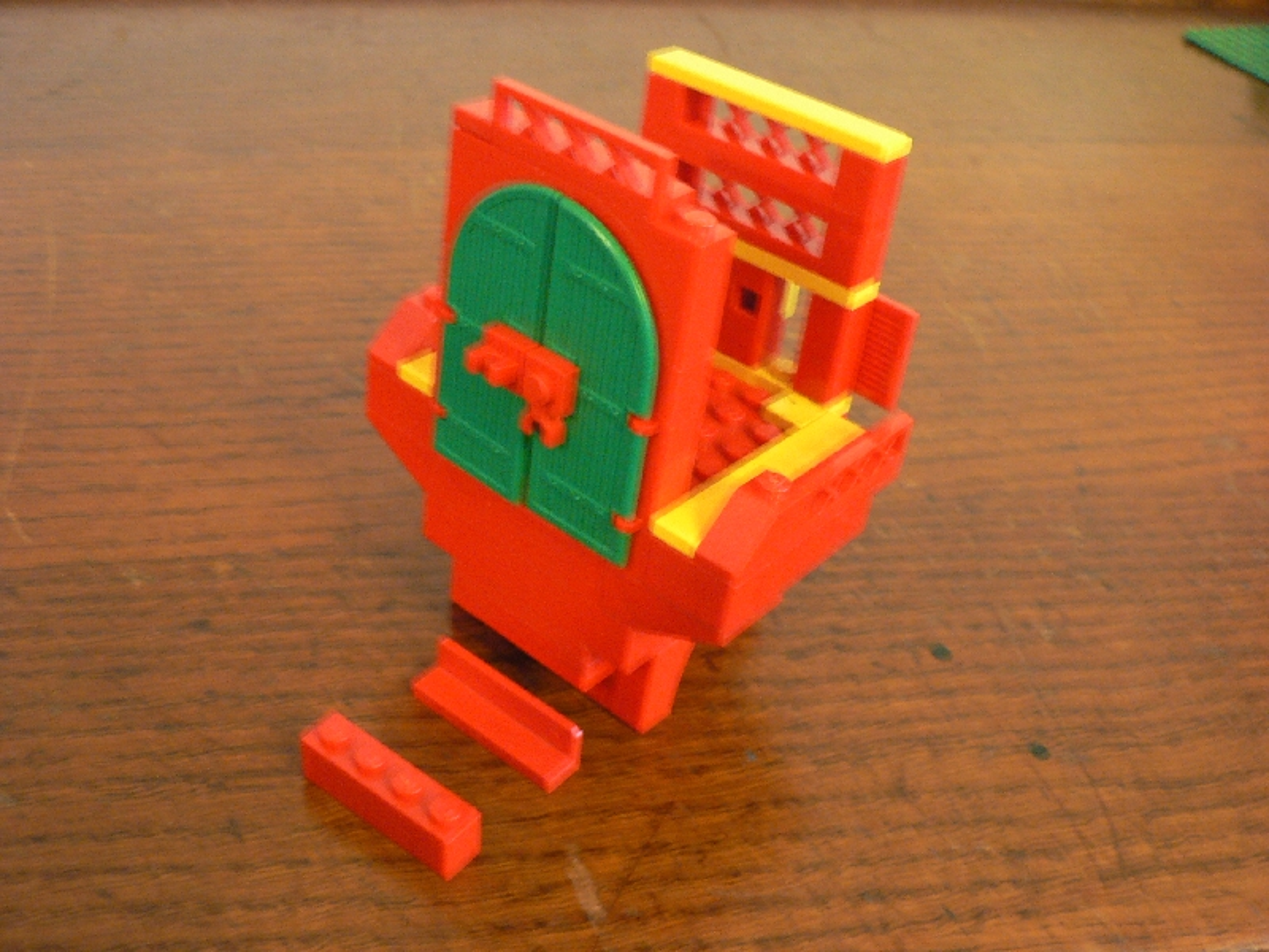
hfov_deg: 51.4
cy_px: 476
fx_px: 1320
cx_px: 634
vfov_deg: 39.7
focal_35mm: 36
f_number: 2.8
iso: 200
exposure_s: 1/4
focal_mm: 6
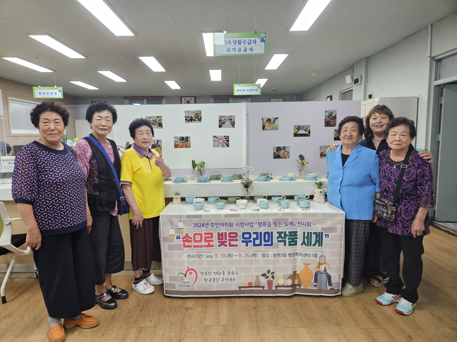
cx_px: 228
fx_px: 304
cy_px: 171
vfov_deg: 58.9
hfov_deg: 73.9
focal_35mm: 23
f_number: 1.8
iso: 250
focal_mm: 5.4
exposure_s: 1/120
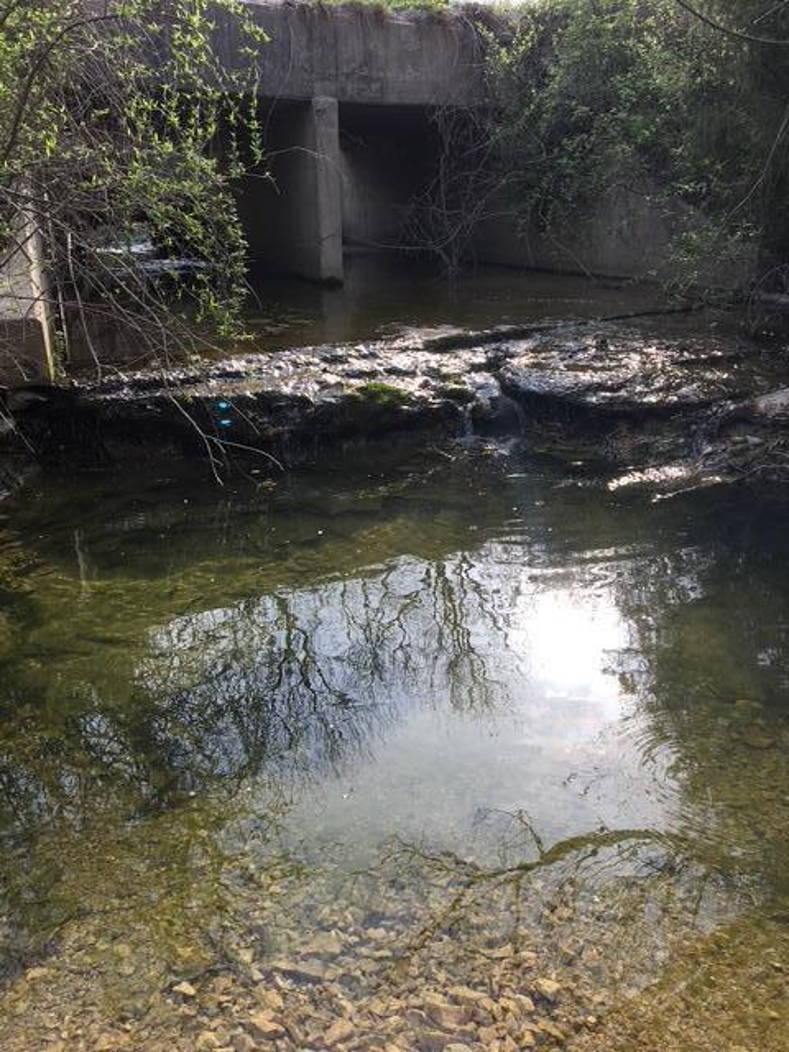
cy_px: 526
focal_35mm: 29
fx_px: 881
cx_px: 394
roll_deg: +0.1
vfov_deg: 61.7
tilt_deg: -19.7
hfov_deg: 48.2
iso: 25
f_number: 2.2
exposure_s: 1/680
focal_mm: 4.15
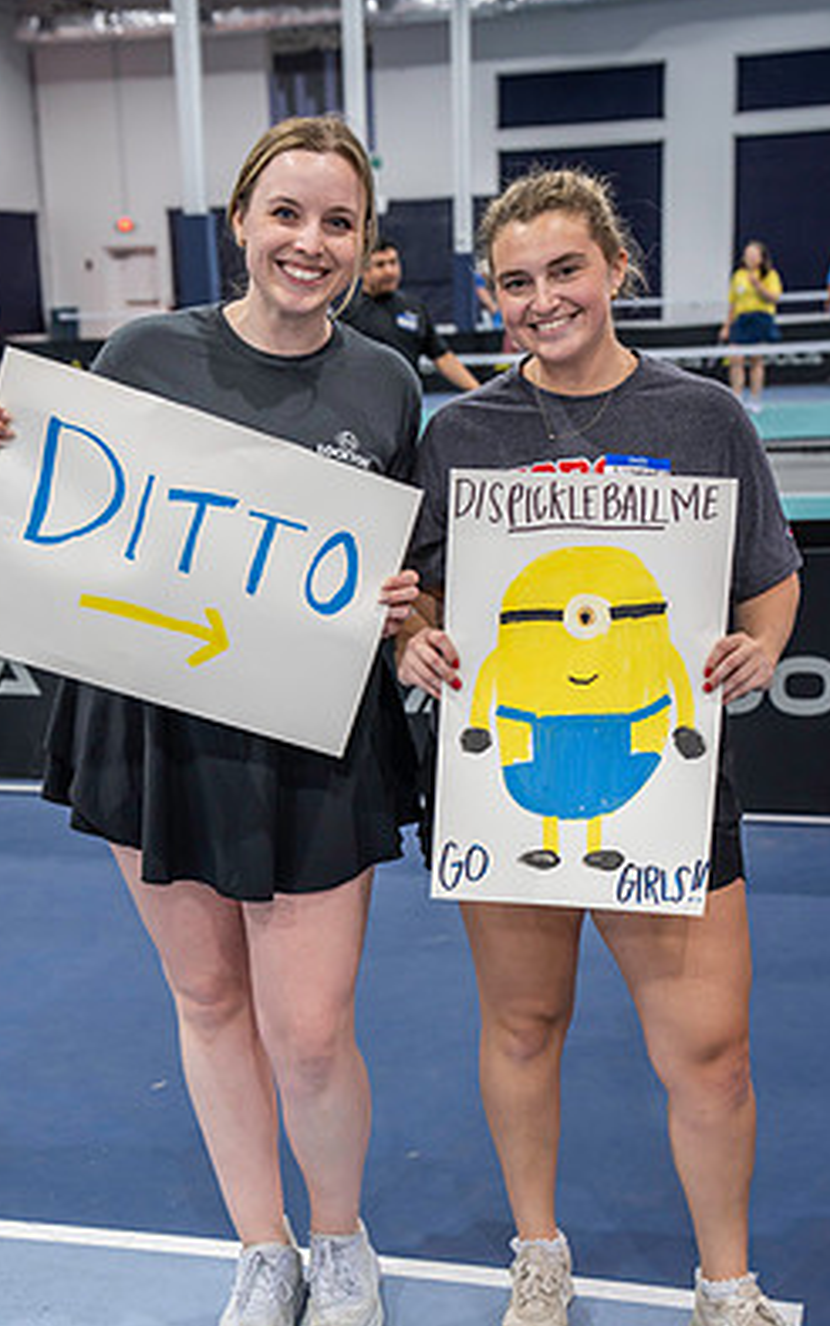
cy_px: 736
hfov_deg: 23.2
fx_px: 2025
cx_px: 371
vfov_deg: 36.2
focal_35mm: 56
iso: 1250
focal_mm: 48
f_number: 4
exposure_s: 1/160
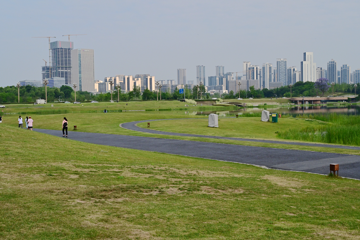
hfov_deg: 42.7
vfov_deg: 29.2
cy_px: 120
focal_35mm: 46
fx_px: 460
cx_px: 180
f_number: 22
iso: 800
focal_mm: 46
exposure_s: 1/160
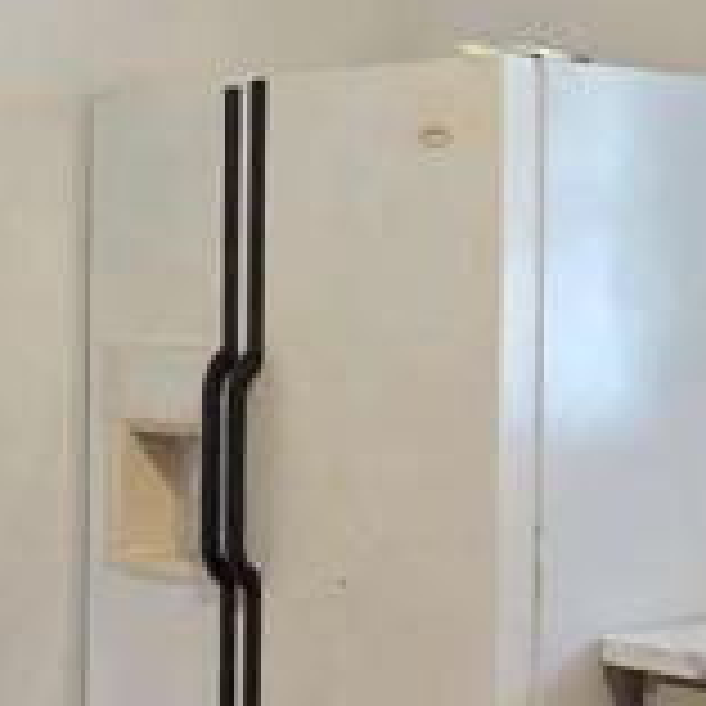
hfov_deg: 19.4
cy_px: 355
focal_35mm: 88
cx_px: 94
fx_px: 2031
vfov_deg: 19.7
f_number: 2.2
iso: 500
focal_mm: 2.2
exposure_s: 1/60.2
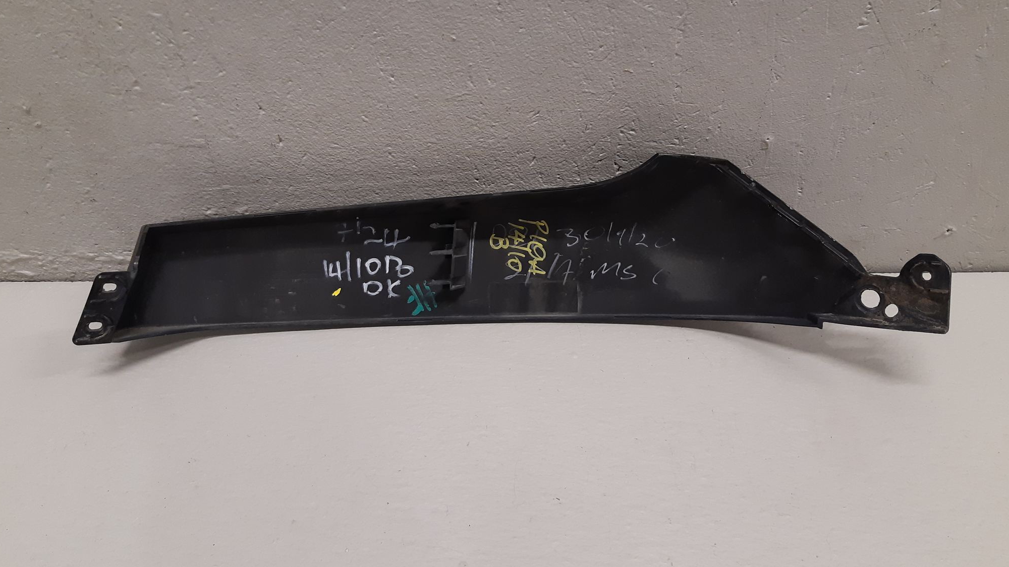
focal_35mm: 29
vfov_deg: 40.0
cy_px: 231
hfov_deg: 66.1
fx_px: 776
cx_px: 502
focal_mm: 3.93
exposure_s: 1/50
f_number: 1.7
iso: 160
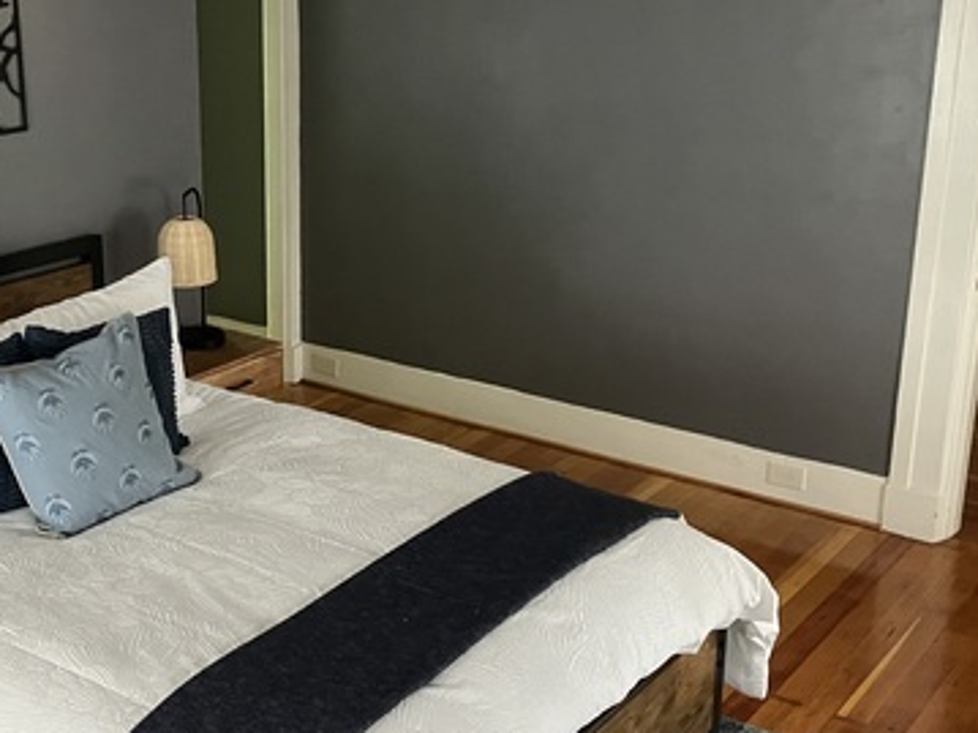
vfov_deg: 28.0
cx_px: 326
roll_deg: +0.5
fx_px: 1469
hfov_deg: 36.5
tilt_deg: -16.5
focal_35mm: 52
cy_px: 343
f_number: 1.8
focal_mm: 3.99
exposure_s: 1/30
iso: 400
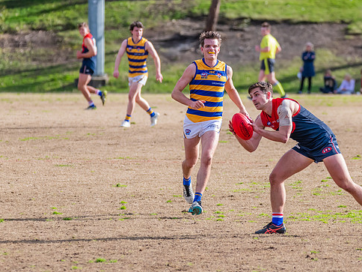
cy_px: 114
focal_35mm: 505
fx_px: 5281
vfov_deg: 2.9
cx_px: 234
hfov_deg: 3.9
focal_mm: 300
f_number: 7.1
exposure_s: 1/1600
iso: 800
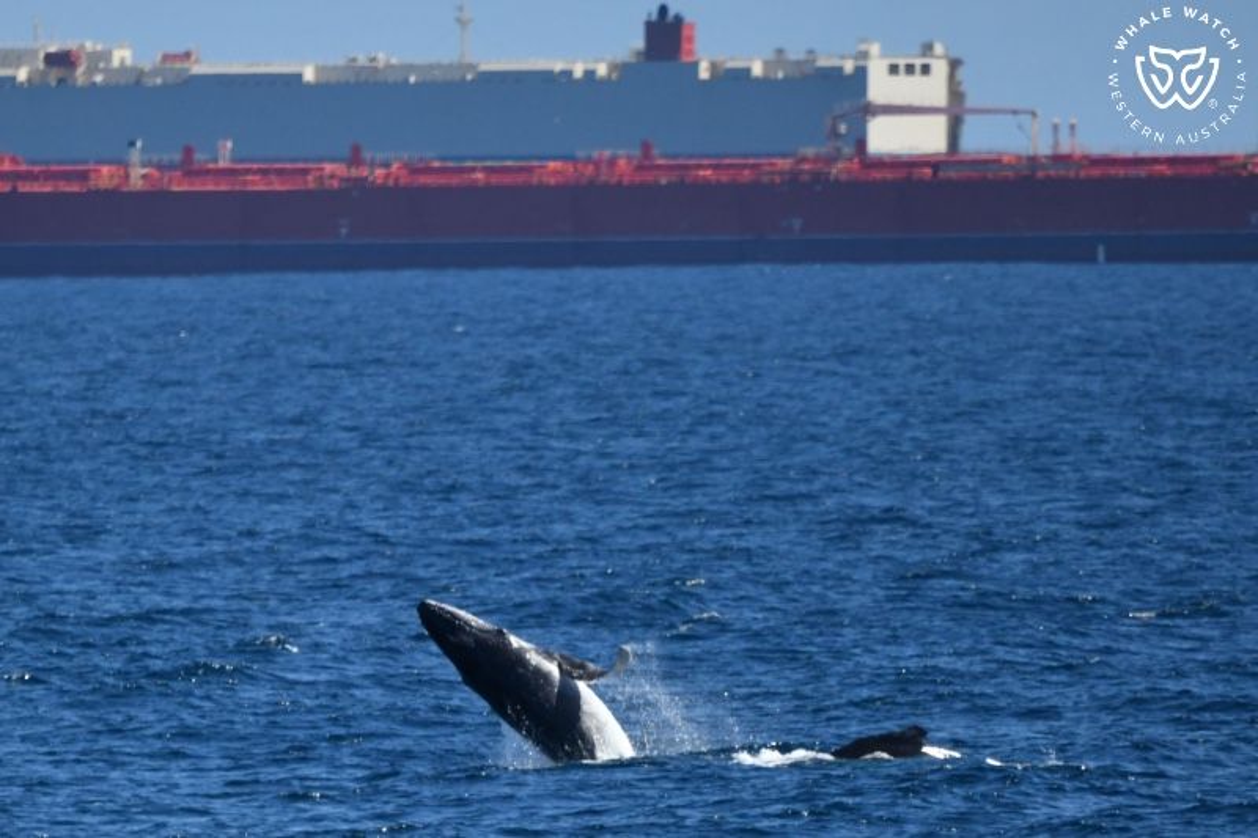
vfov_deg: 2.3
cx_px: 629
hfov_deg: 3.4
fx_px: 20961
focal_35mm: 600
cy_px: 419
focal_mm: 600
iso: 1100
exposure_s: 1/8000
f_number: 6.3
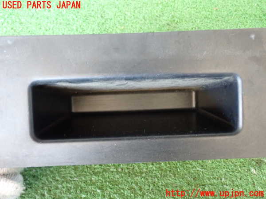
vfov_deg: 39.7
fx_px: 277
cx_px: 133
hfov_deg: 51.4
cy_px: 100
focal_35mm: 36
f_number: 2.5
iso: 800
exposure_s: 1/25
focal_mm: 6.37
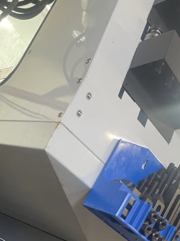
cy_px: 227
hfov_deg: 28.2
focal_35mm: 51
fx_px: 354
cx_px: 51
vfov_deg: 34.8
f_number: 1.6
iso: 250
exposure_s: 1/60
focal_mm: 4.2
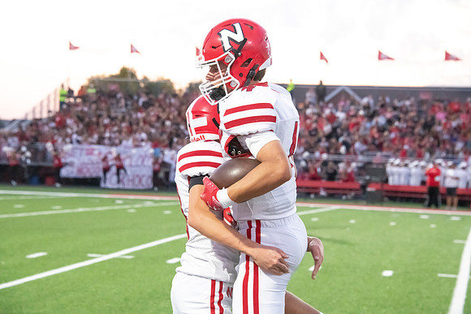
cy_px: 157
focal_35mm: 122
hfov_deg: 16.8
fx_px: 1596
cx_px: 236
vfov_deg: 11.2
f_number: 7.1
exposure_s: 1/320
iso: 10000
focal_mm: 122
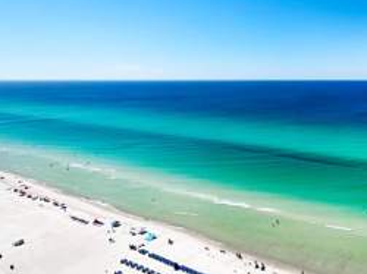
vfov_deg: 52.4
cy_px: 68
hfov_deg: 62.3
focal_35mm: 25
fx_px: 265
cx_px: 304
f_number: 1.8
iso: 32
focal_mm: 1.57
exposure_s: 1/3040
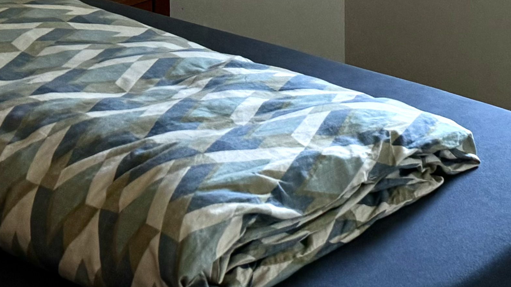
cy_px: -229
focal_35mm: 90
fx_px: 1220
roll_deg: +1.4
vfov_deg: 12.3
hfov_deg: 22.6
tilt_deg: -5.7
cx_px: 529
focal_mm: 6.76
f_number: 1.78
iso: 125
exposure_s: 1/100
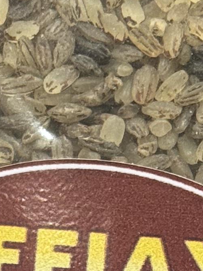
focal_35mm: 288
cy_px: 436
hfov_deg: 5.2
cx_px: 126
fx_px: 2252
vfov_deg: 6.8
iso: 160
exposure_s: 1/50
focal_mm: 6.76
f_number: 1.78
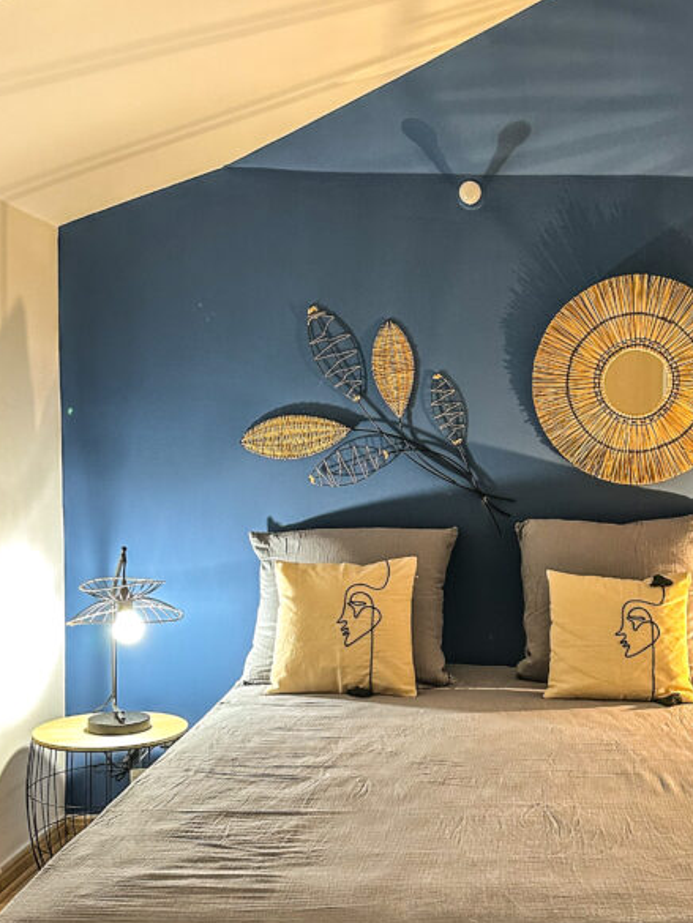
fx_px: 1121
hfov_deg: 34.0
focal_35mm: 42
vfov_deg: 44.7
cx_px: 469
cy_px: 525
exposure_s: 1/50
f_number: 1.78
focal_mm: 6.86
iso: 320
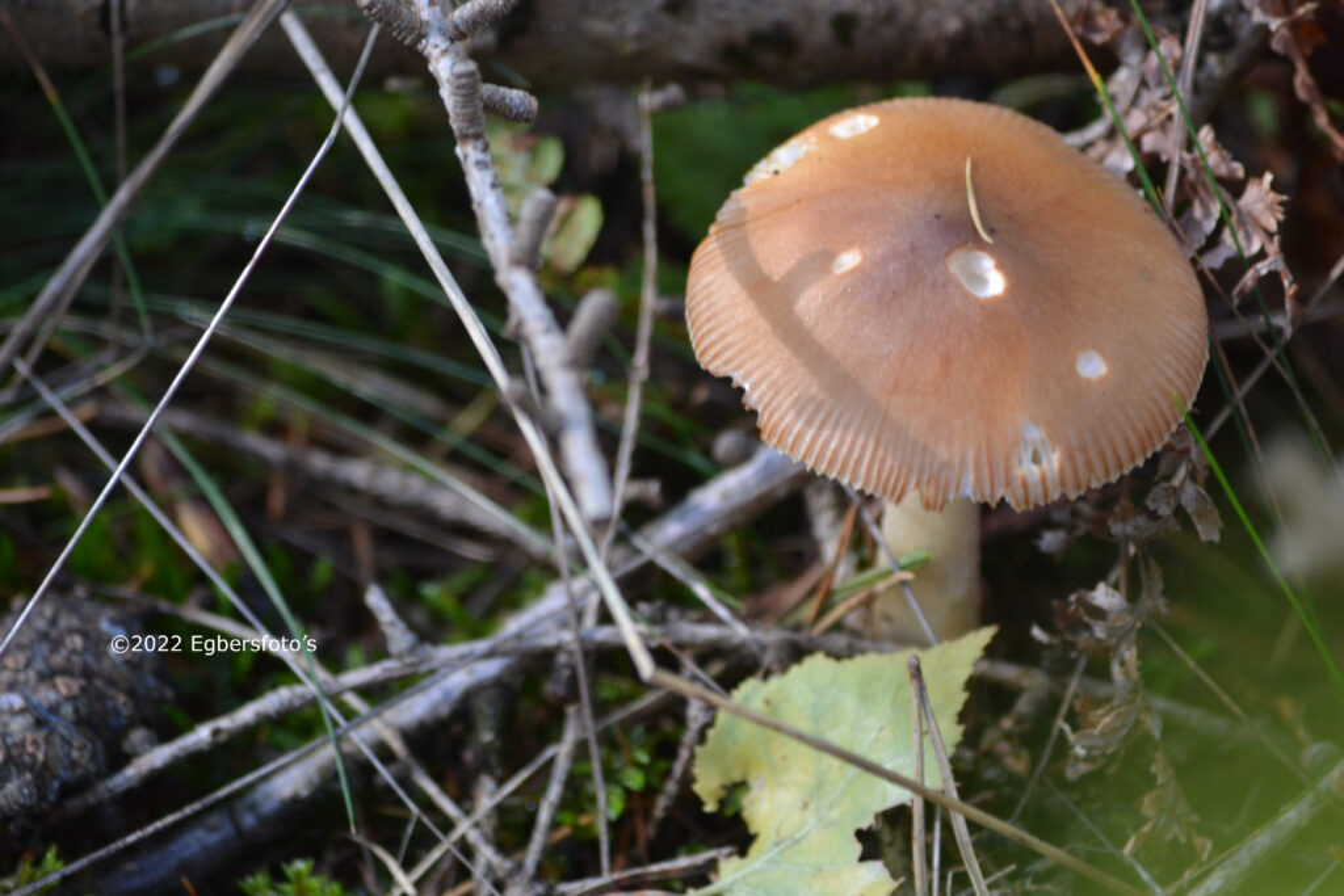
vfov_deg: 3.3
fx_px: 15681
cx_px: 672
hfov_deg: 4.9
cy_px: 448
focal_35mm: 420
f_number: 5.6
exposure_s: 1/60
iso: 560
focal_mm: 280
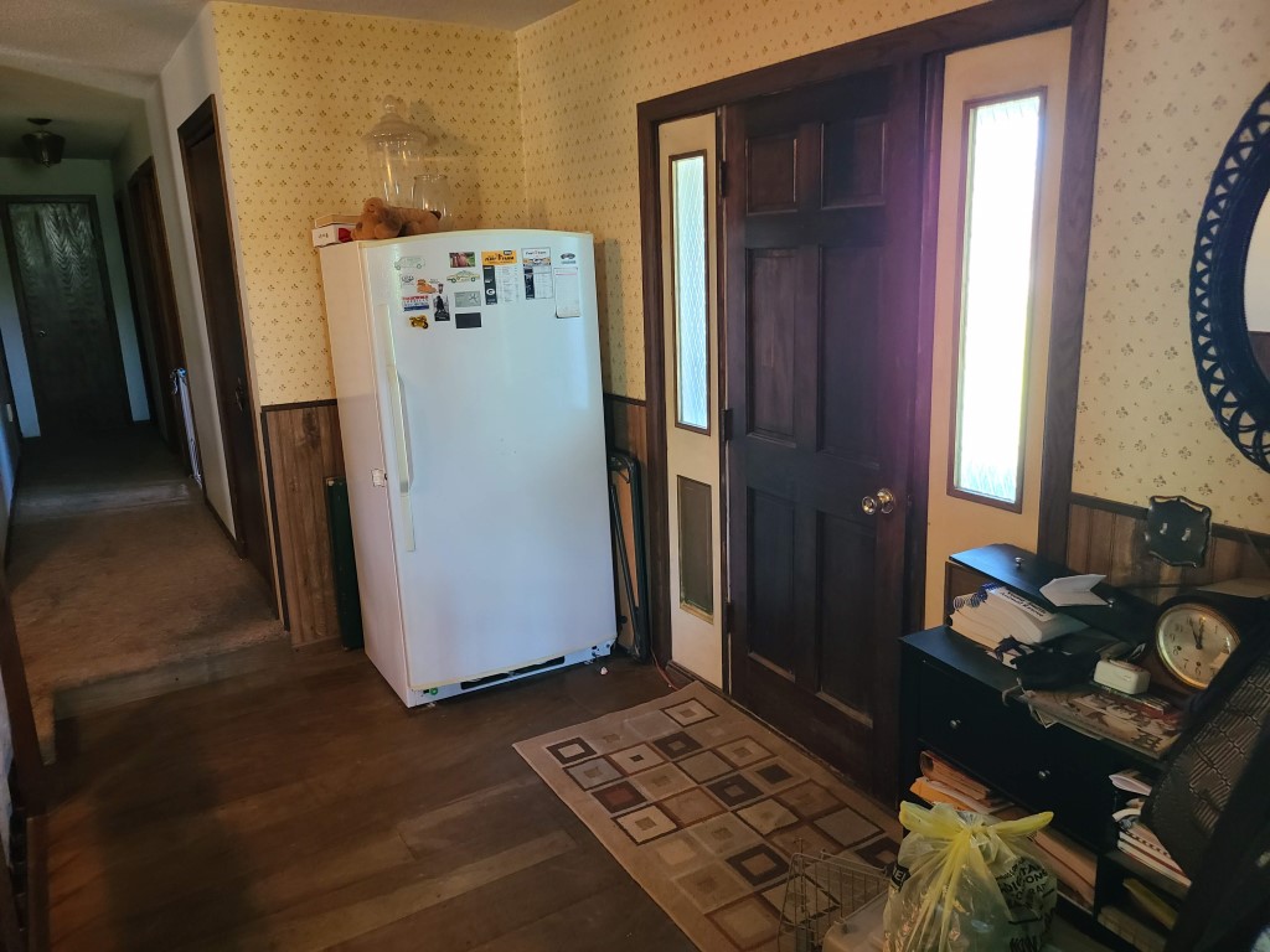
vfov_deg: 53.1
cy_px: 476
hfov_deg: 67.3
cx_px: 635
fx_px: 954
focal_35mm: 26
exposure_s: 1/40
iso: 320
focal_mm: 5.4
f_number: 1.8
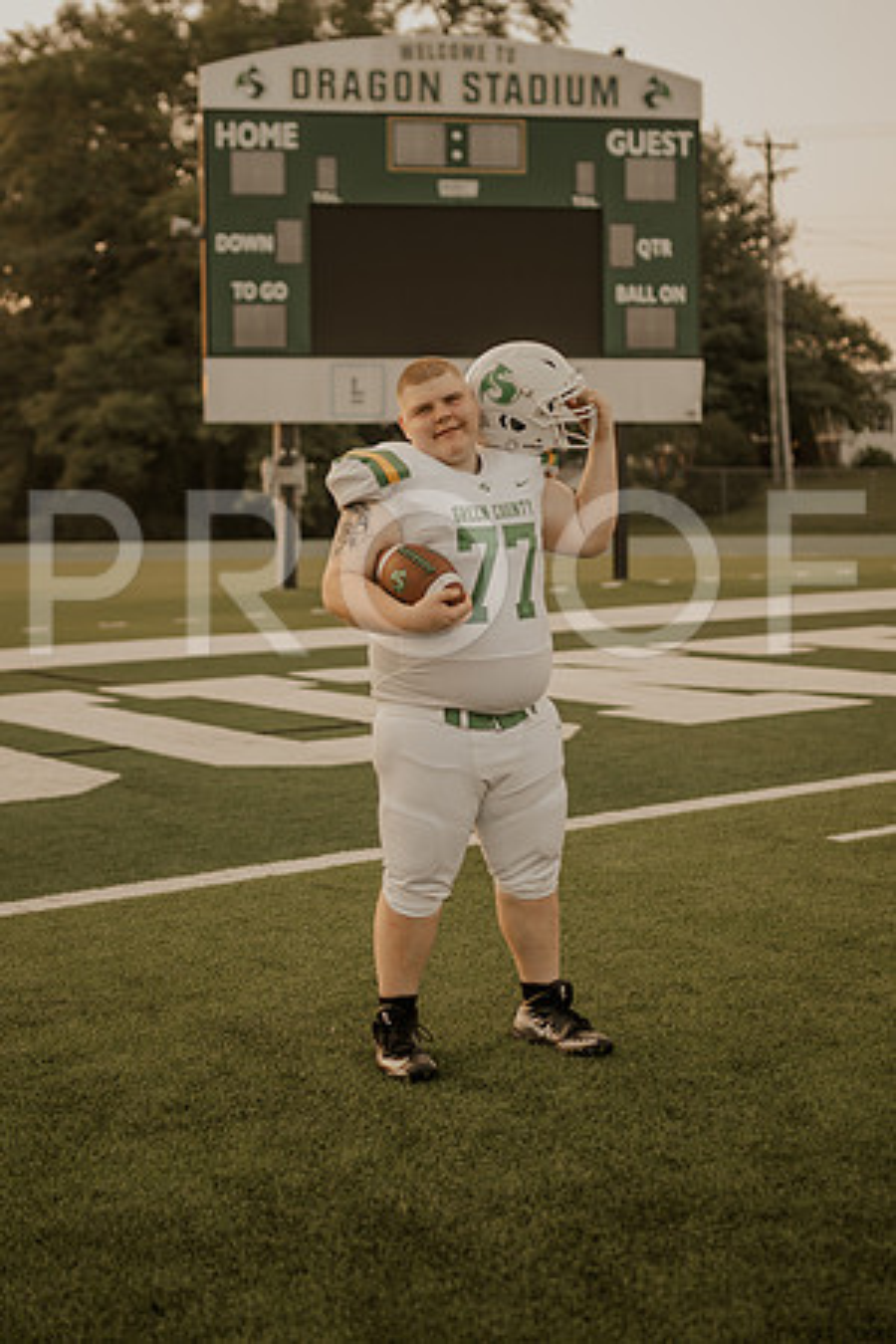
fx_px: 1941
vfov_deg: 38.2
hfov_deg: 26.0
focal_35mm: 52
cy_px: 672
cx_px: 448
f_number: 2.5
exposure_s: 1/400
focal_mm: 35
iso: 100
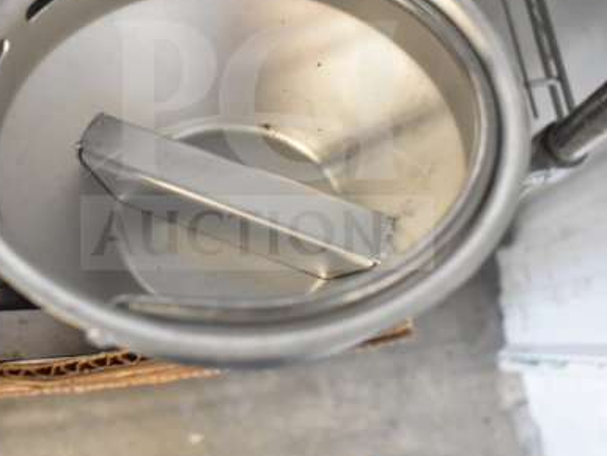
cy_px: 145
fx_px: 719
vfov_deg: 34.8
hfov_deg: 45.6
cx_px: 256
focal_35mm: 41
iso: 2200
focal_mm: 18
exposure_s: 1/30
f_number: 3.5
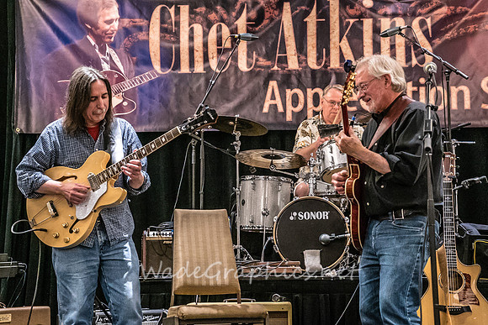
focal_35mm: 86
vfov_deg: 15.9
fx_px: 1163
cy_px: 147
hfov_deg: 23.7
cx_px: 240
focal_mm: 70
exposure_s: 1/160
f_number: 5.6
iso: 8000
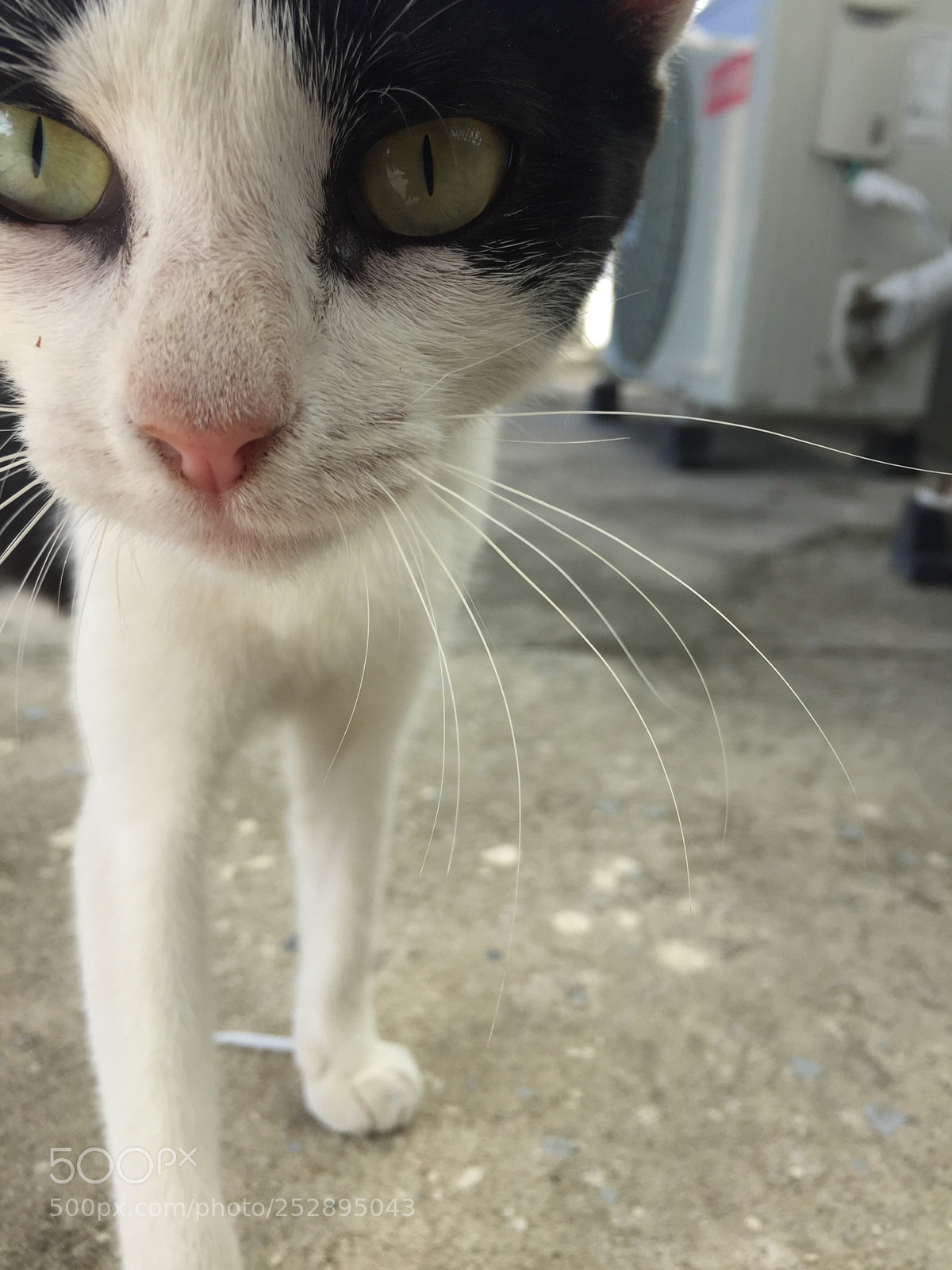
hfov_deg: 48.2
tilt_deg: -18.3
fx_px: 1063
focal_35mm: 29
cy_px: 635
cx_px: 476
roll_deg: -4.4
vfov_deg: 61.7
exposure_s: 1/719
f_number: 2.2
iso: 32
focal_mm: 4.15
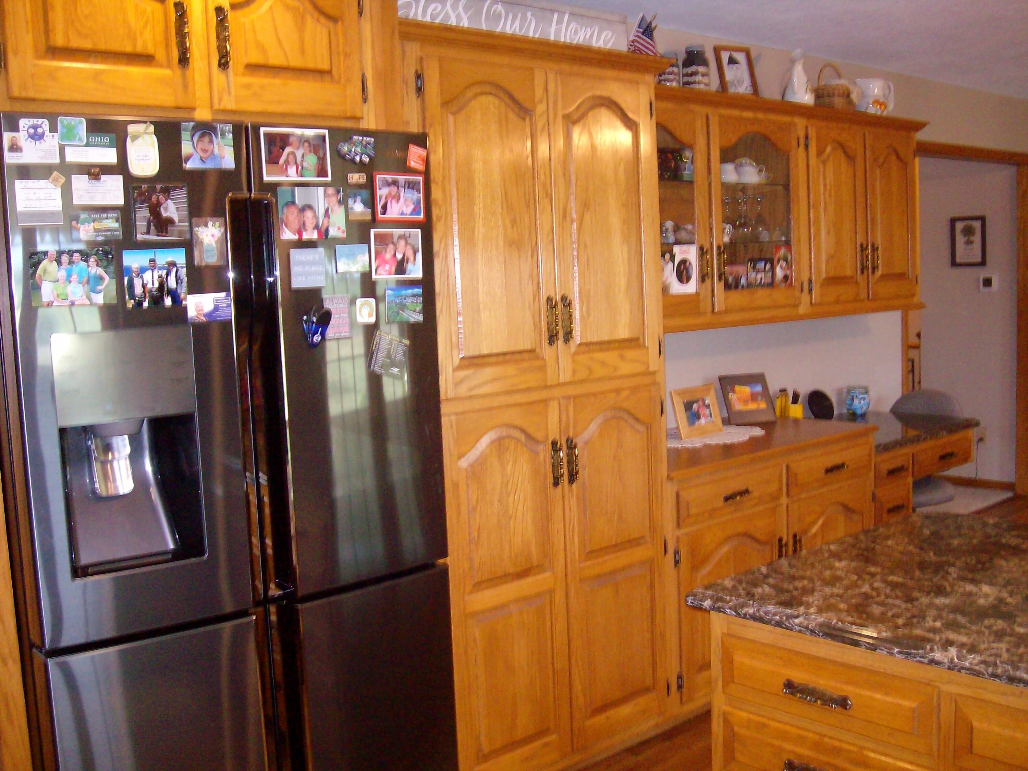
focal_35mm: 35
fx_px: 1039
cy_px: 386
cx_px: 514
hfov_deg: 52.6
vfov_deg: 40.7
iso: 320
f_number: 2.8
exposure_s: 1/40
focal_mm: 5.8
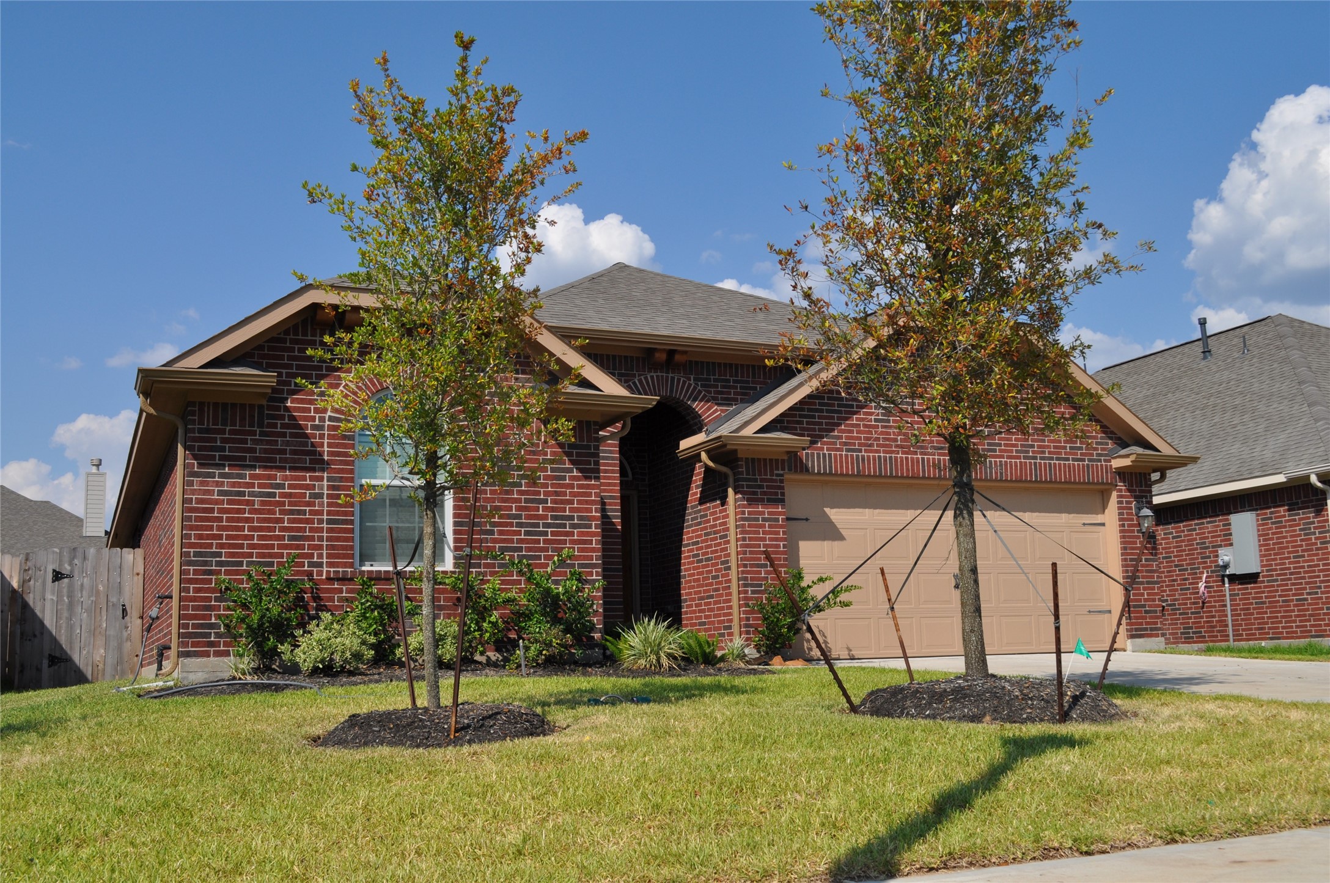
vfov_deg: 36.8
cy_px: 442
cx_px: 665
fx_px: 1328
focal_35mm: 36
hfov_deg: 53.2
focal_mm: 24
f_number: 11
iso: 200
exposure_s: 1/500
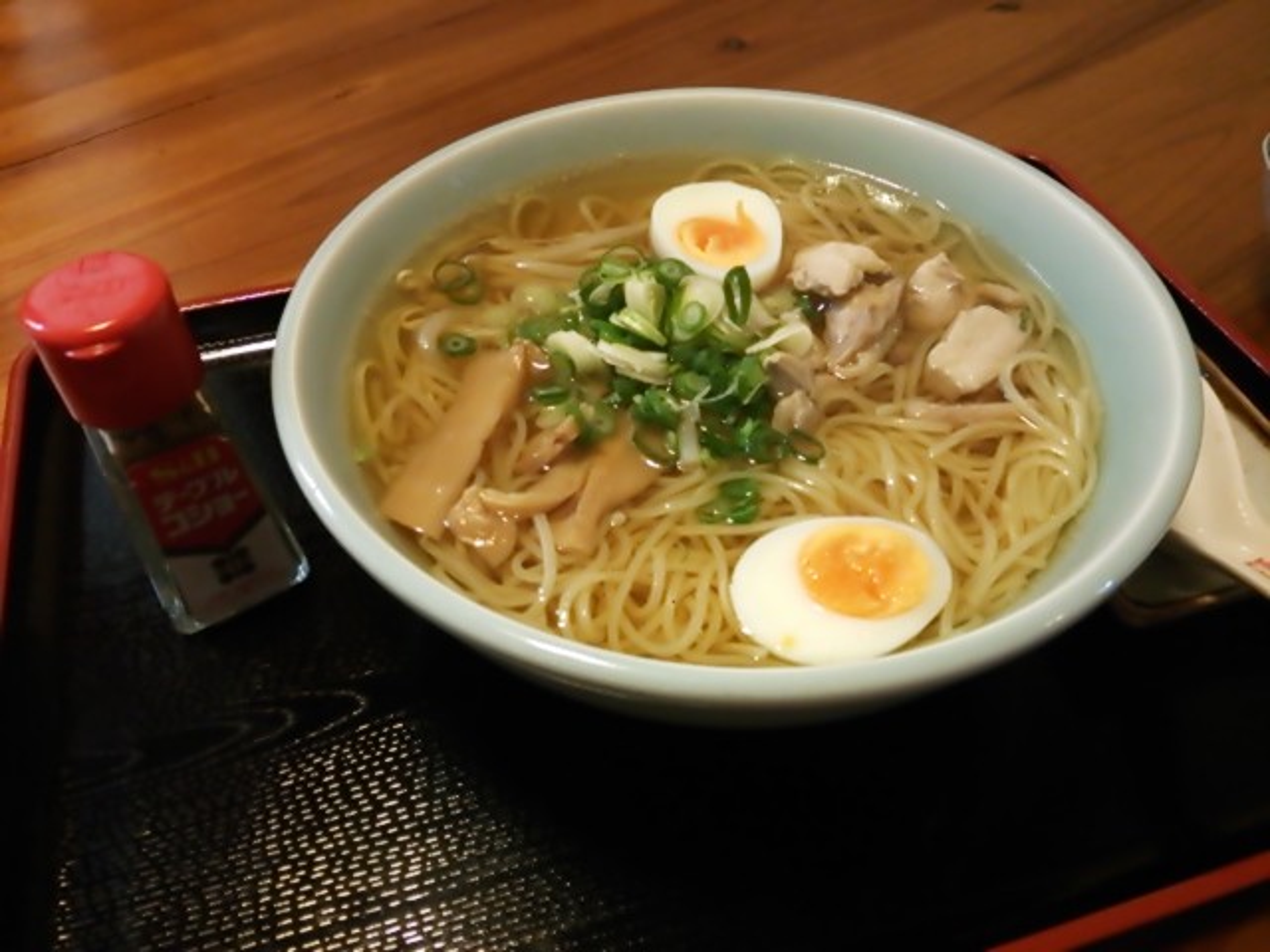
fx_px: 1027
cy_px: 476
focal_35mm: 28
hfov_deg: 63.4
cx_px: 635
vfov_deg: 49.7
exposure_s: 1/60
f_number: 2.5
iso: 400
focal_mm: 4.21
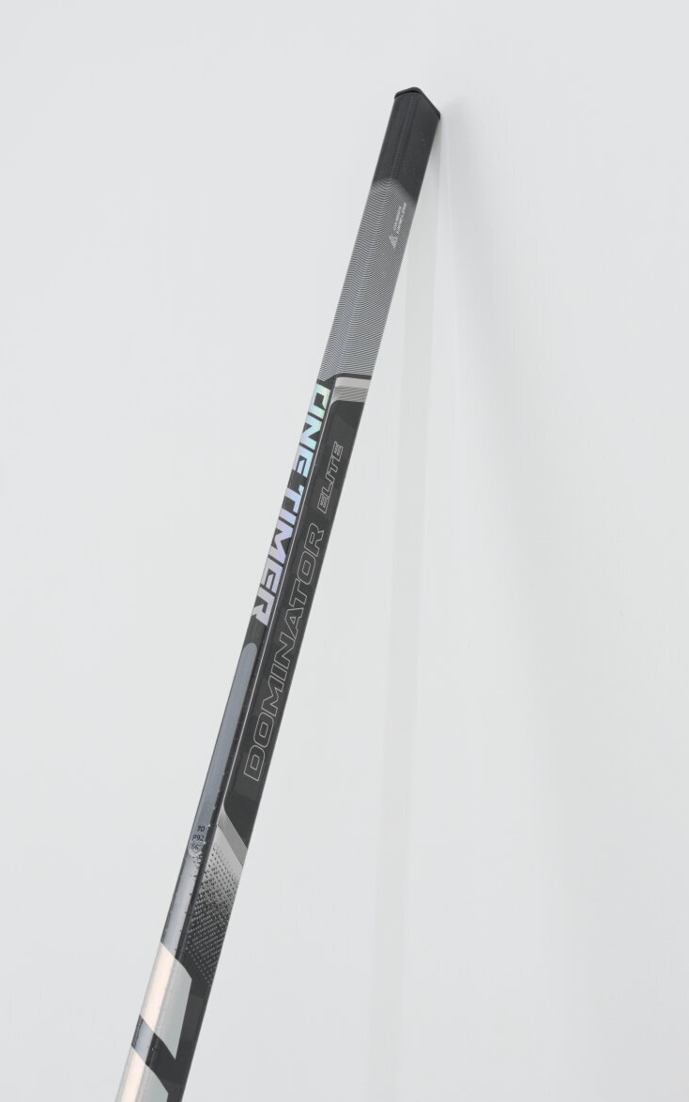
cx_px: 346
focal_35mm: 50
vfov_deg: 40.3
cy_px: 559
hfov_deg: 25.8
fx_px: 1502
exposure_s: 1/160
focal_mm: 32
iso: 100
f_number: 6.3
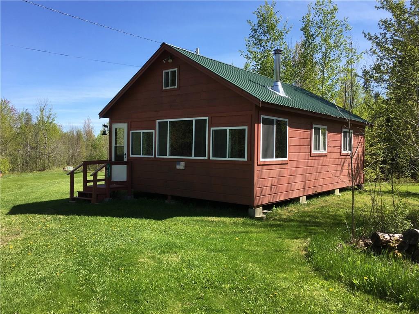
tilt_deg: -0.2
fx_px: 351
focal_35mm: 29
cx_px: 210
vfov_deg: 48.2
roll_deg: -0.7
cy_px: 157
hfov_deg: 61.7
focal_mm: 4.15
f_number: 2.2
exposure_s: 1/1026
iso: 25
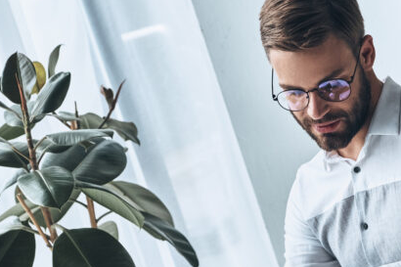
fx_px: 1392
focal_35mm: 125
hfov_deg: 16.3
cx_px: 301
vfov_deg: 10.9
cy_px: 230
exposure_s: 1/250
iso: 400
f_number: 3.5
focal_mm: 50
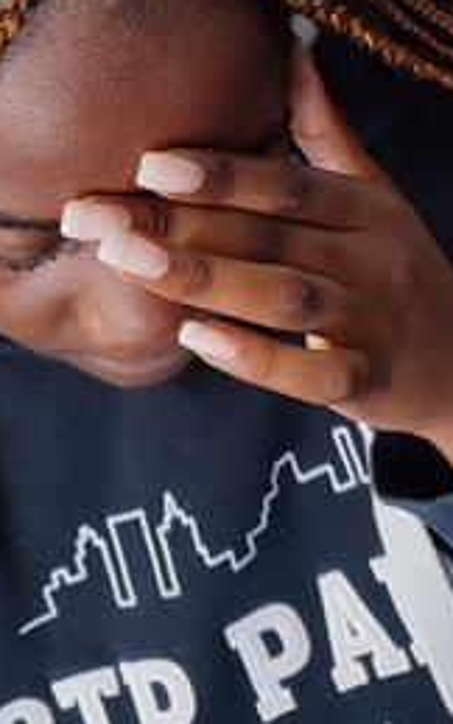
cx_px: 126
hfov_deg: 21.9
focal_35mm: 59
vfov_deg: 31.3
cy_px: -42
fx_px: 1165
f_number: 1.89
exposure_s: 1/33
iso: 373
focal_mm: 5.89
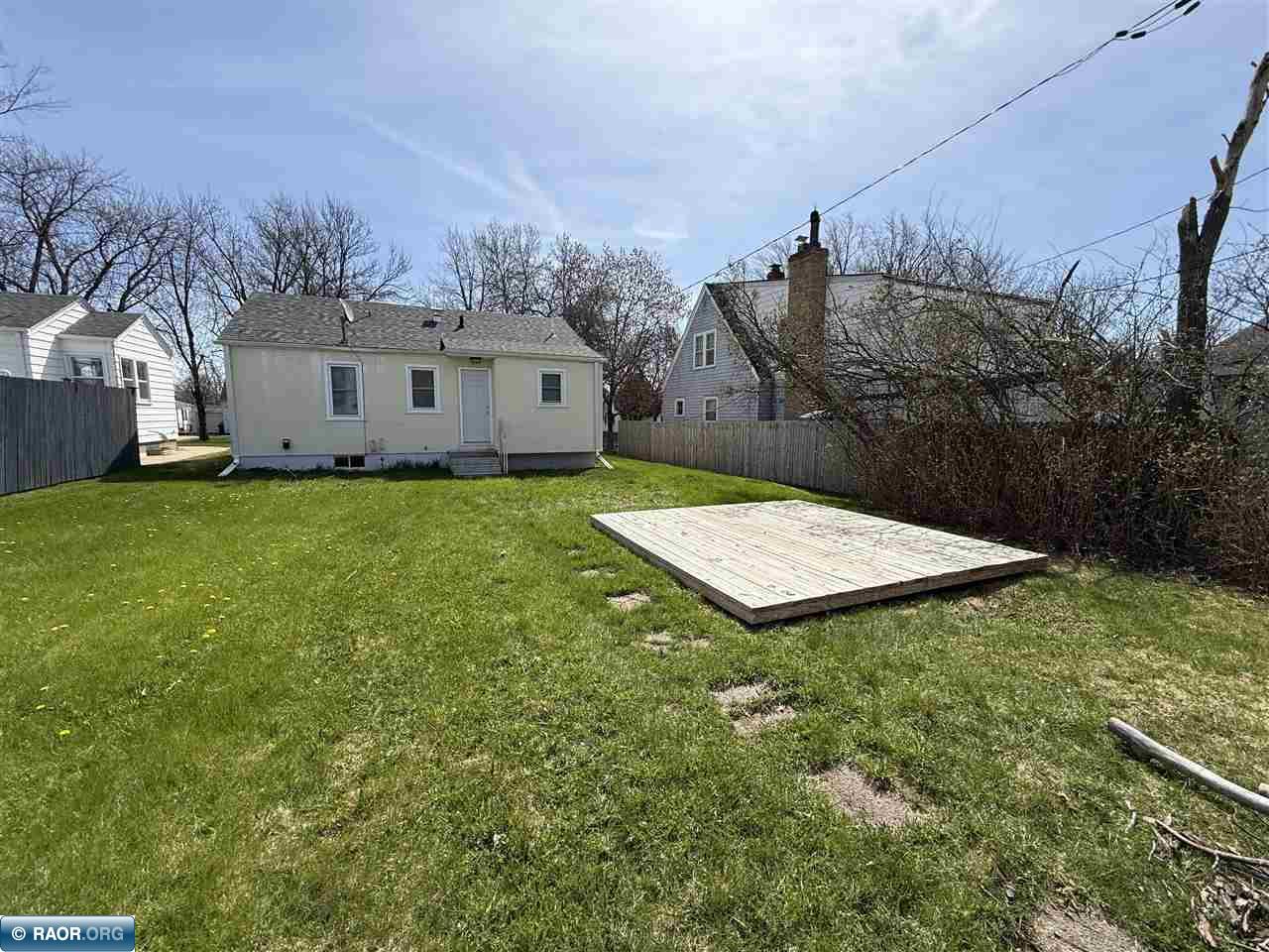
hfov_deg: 102.1
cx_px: 634
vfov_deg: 85.7
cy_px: 476
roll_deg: -1.6
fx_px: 513
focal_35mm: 14
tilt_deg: -4.7
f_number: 2.2
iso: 50
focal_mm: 2.22
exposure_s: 1/1698
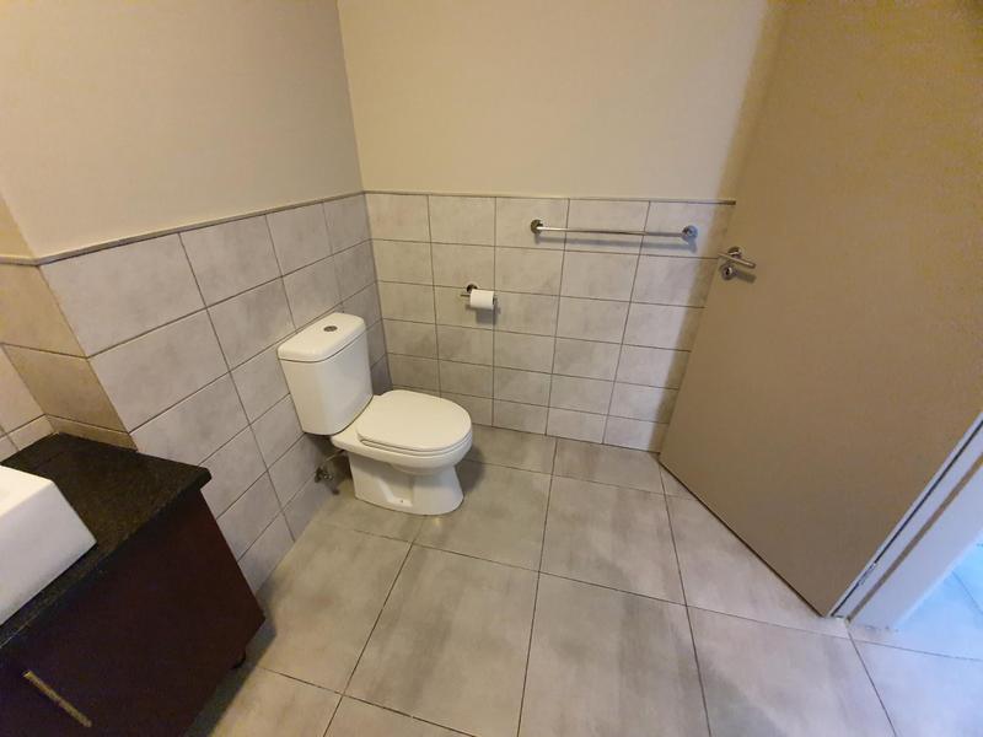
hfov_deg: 106.2
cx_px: 492
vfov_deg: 89.9
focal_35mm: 13
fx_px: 369
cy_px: 368
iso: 800
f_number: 2.2
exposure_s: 1/33
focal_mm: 1.8
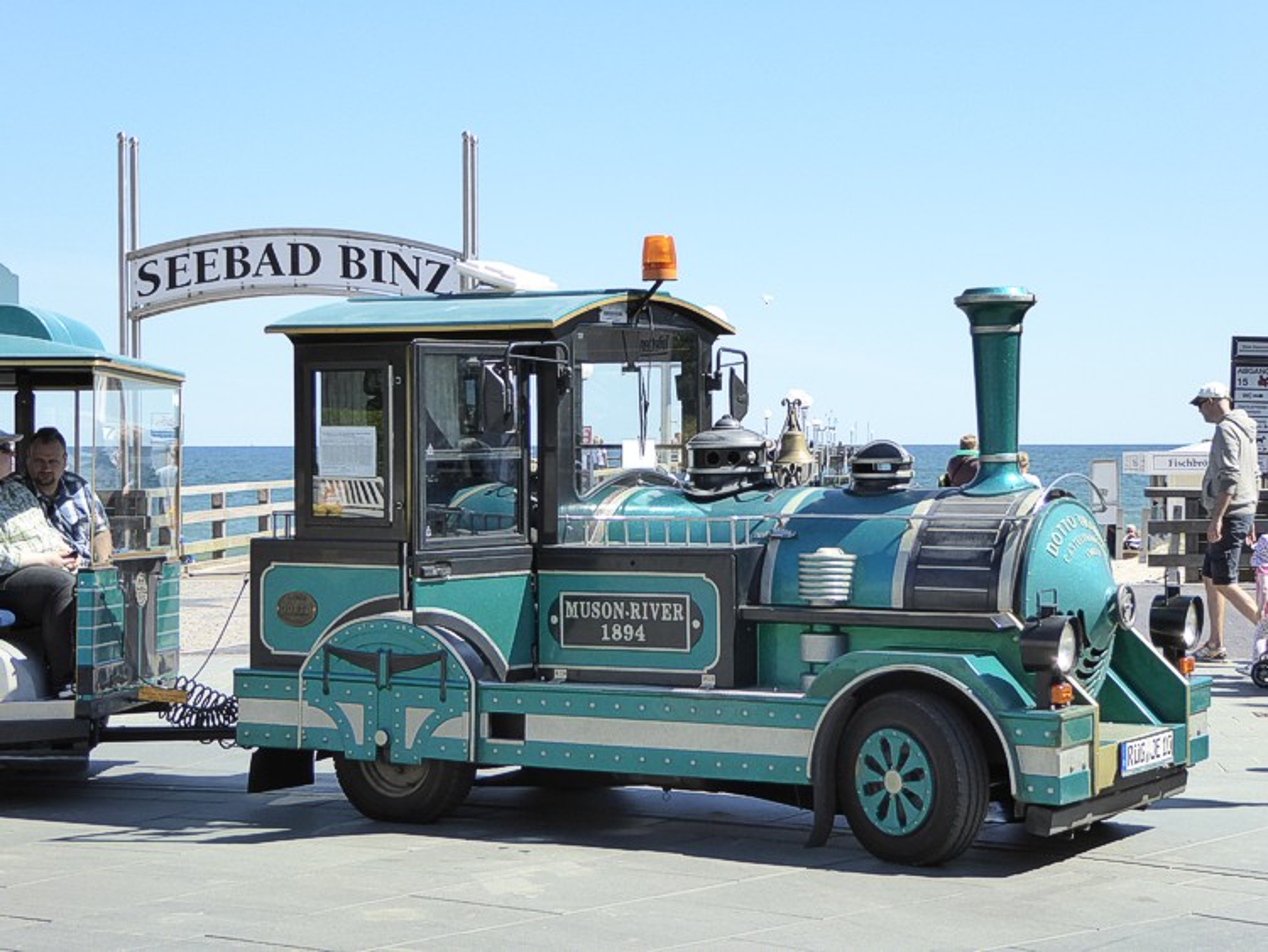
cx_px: 634
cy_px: 476
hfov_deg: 26.0
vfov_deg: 19.6
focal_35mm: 75
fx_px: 2748
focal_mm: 12.5
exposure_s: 1/400
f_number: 4.5
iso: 200
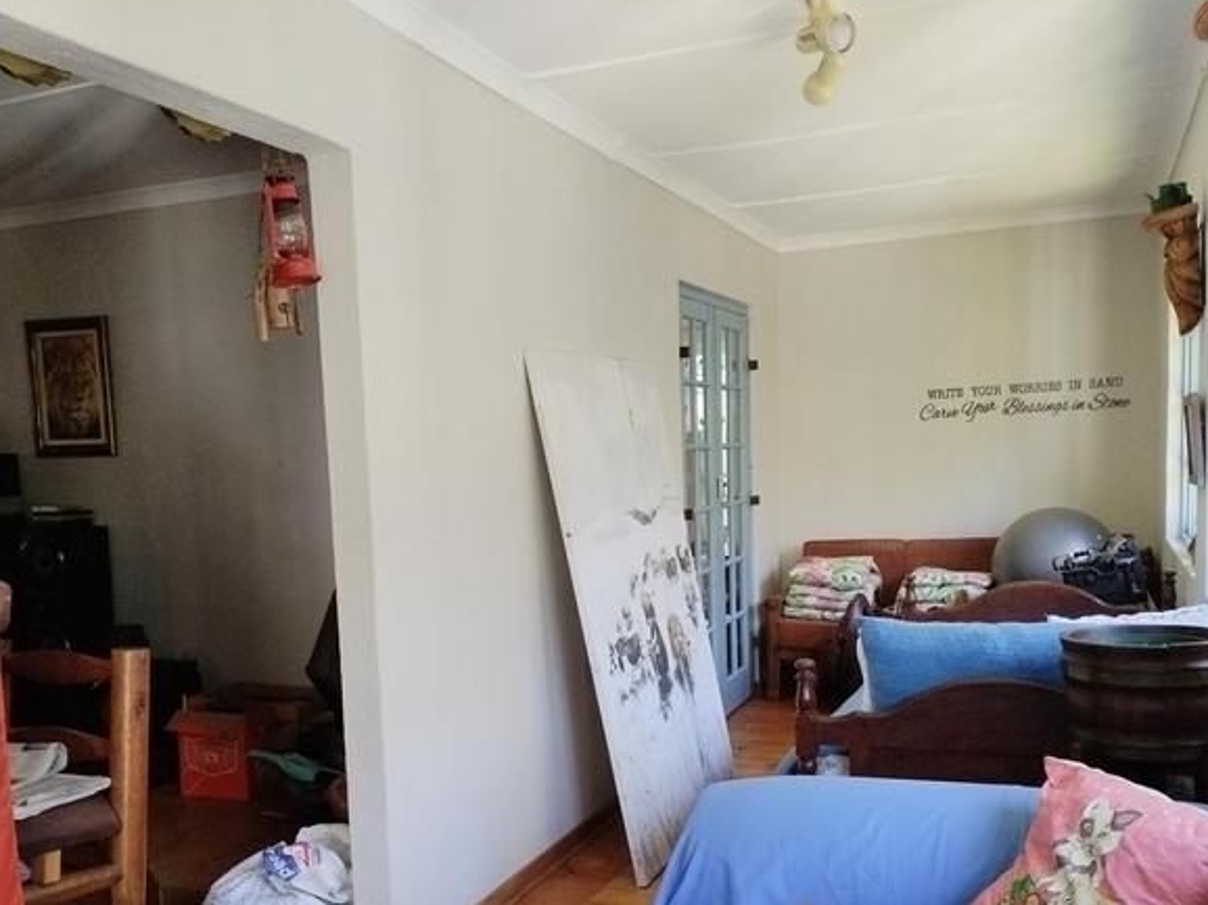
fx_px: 1256
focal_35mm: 36
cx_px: 512
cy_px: 598
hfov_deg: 51.2
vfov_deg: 39.2
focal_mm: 4.25
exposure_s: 1/100
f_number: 1.8
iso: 471
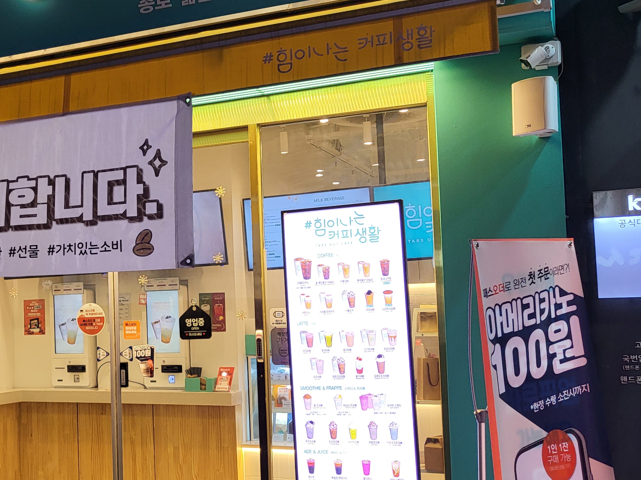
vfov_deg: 29.1
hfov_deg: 36.6
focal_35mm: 50
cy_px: 266
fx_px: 926
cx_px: 111
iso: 50
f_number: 1.8
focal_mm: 4.25
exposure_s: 1/120
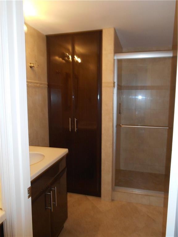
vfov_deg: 67.3
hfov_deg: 53.1
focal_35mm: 26
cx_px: 89
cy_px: 118
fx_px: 178
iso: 200
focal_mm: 4.7
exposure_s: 1/25
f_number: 3.4
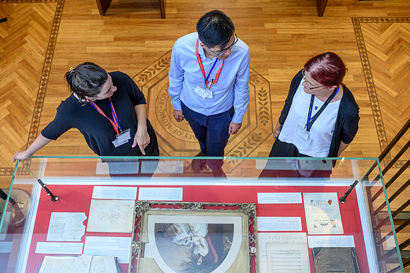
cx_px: 205
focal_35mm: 36
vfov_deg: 36.8
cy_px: 136
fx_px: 412
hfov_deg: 53.0
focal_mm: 35
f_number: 3.2
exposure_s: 1/100
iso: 1600
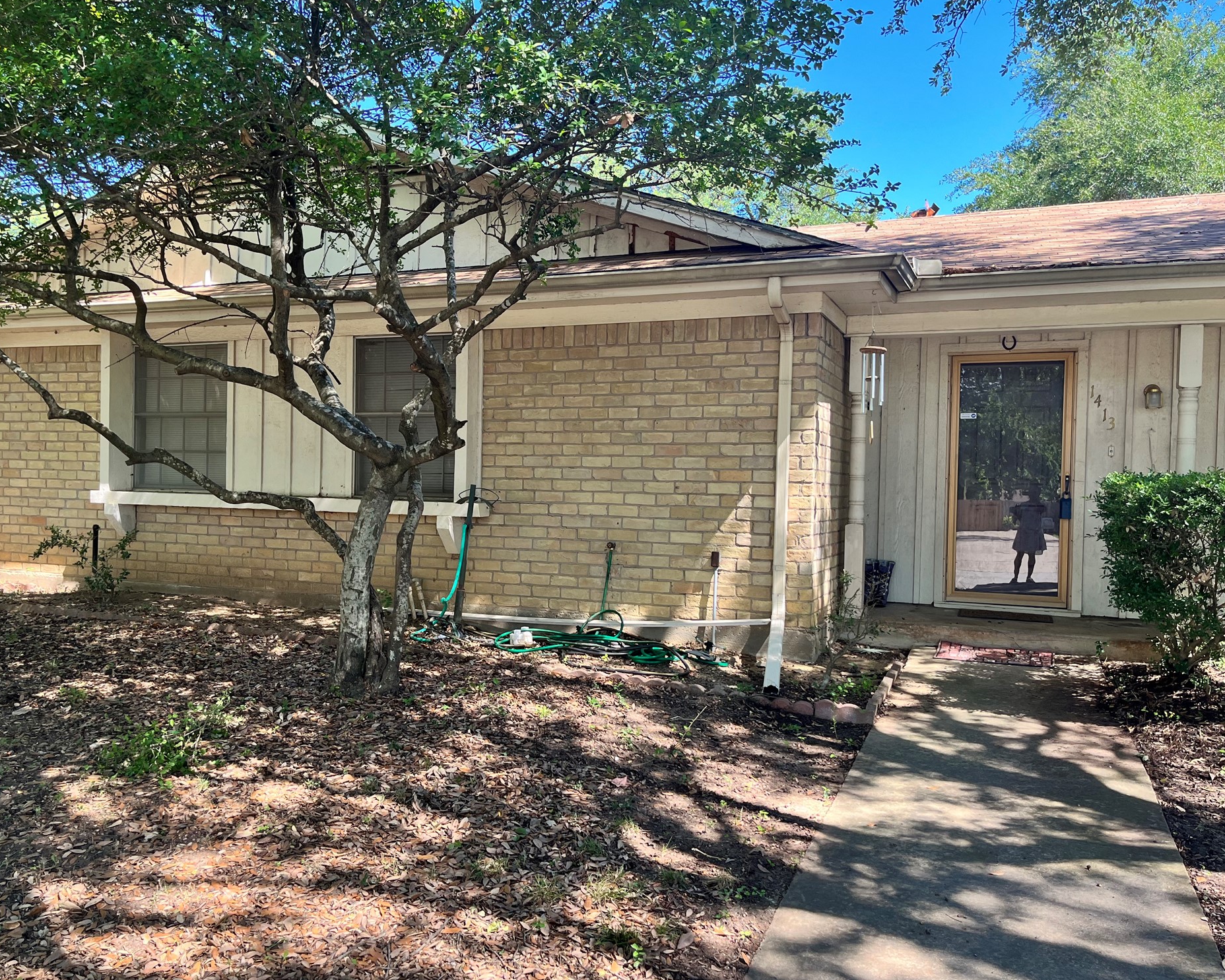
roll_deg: -0.7
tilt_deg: -0.8
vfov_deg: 51.5
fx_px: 1015
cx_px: 576
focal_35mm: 28
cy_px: 499
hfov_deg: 62.2
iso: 50
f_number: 1.6
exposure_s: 1/276
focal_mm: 5.1
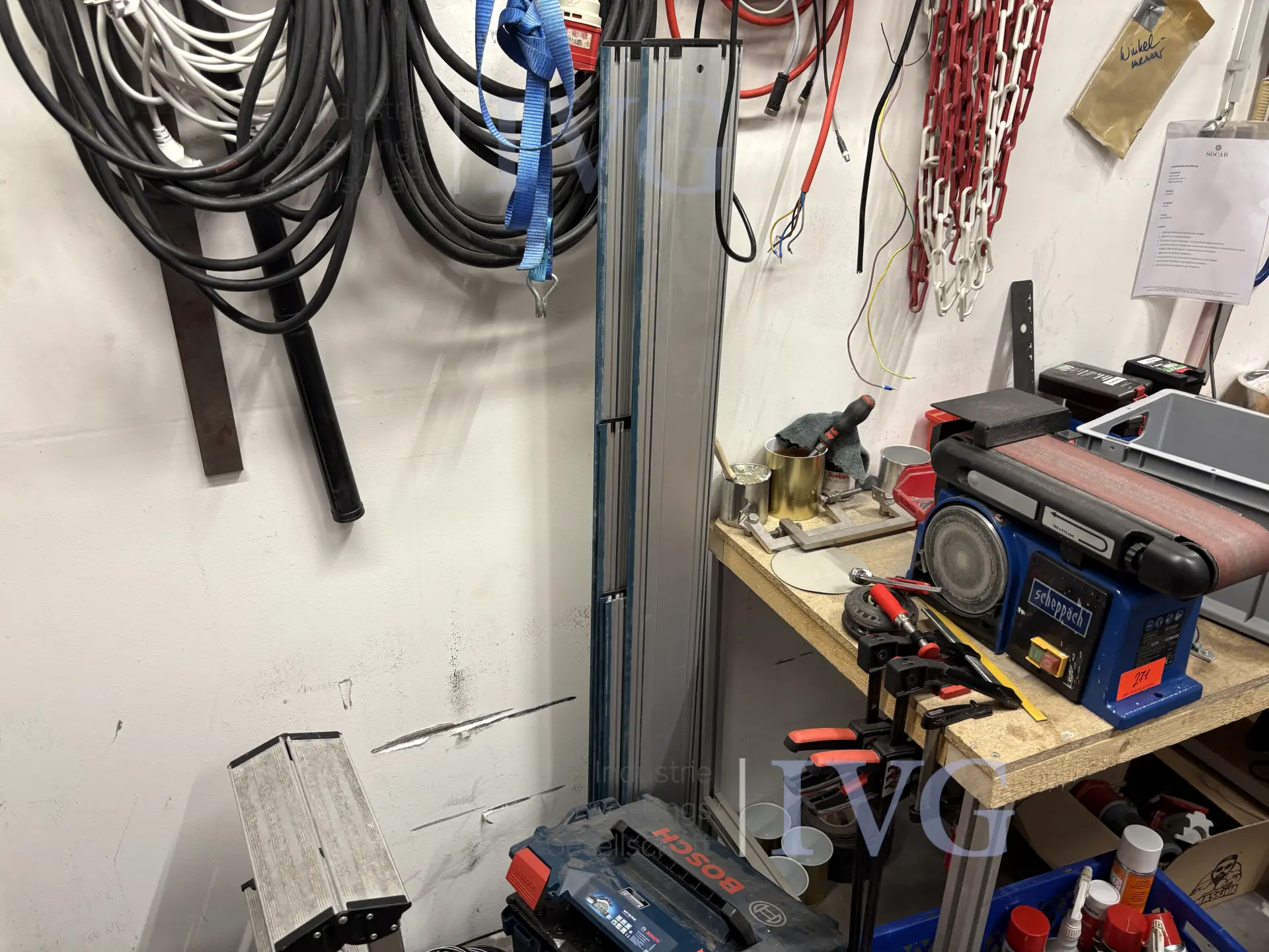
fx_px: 953
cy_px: 476
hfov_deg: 67.3
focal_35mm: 26
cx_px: 634
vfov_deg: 53.1
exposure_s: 1/100
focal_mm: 5.96
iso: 100
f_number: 1.6
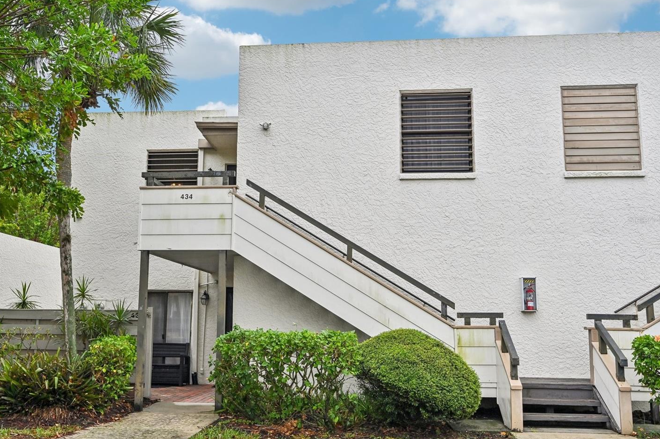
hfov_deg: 55.7
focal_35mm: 34
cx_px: 296
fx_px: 623
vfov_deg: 38.8
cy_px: 220
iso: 400
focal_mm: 30
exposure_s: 1/320
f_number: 8
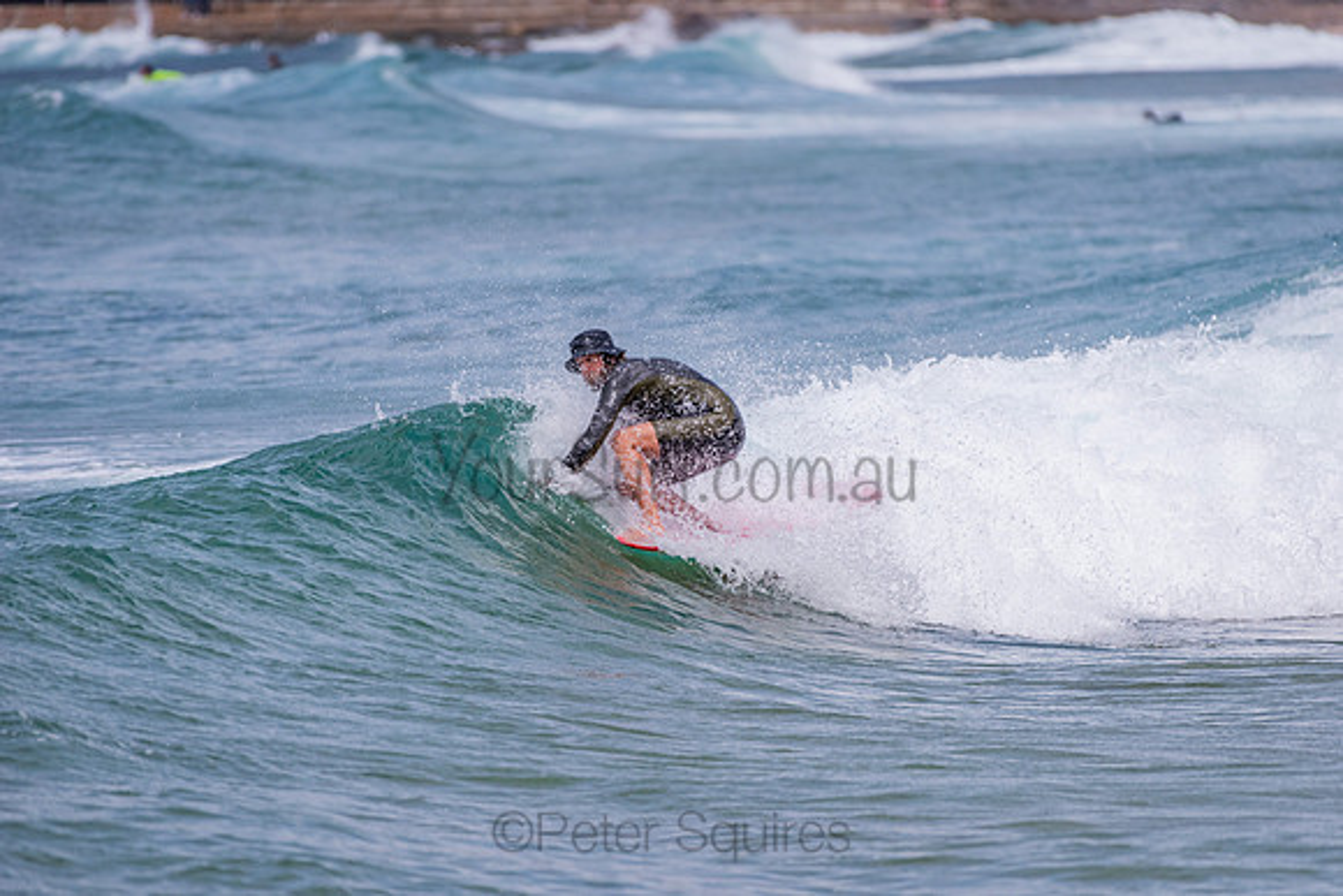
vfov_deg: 2.8
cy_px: 448
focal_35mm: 500
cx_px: 672
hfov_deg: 4.1
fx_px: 18656
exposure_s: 1/1250
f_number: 5.6
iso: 500
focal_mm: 500
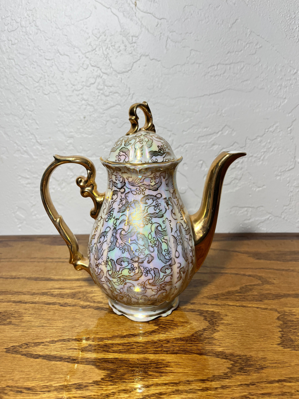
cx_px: 150
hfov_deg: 53.1
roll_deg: +1.6
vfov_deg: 67.3
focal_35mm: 26
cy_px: 200
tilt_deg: -14.0
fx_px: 299
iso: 50
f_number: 1.6
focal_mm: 5.1
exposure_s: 1/120
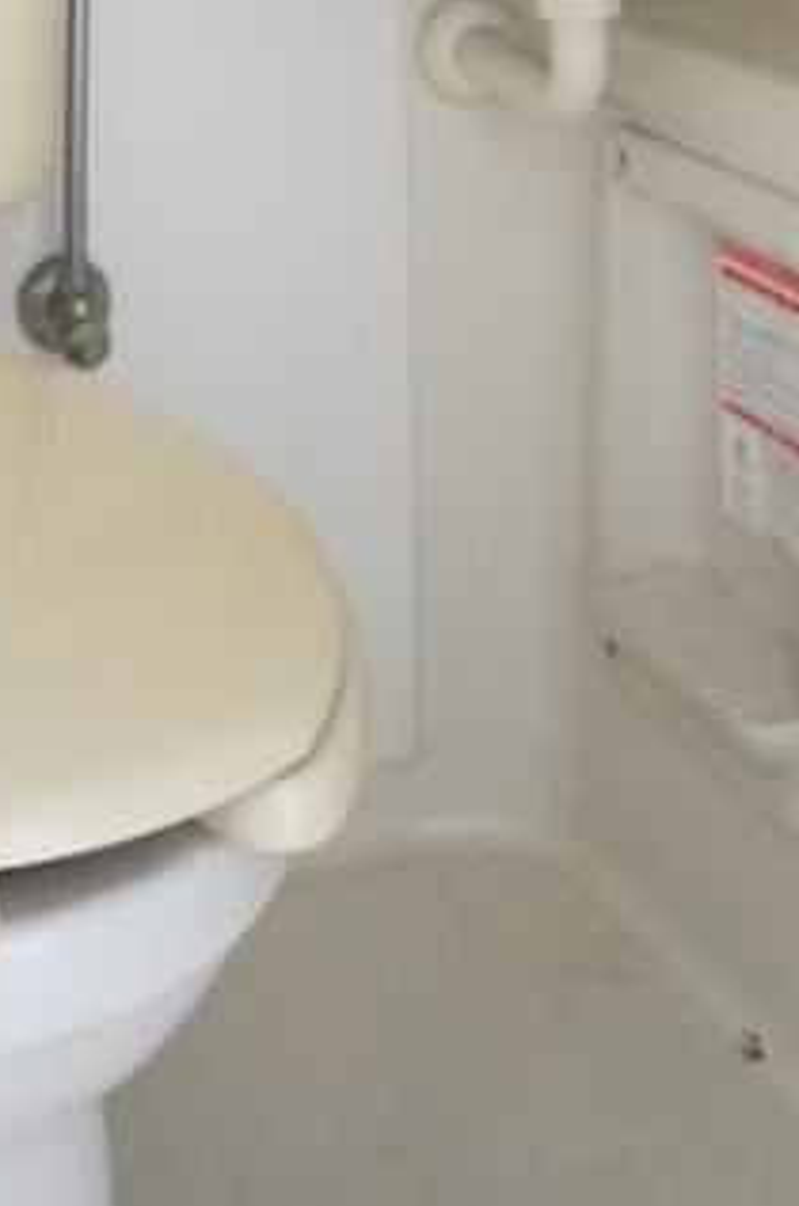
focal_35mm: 73
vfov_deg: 22.6
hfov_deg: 18.6
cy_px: -613
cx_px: 438
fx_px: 2441
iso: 6400
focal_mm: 16
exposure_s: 1/13
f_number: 3.5
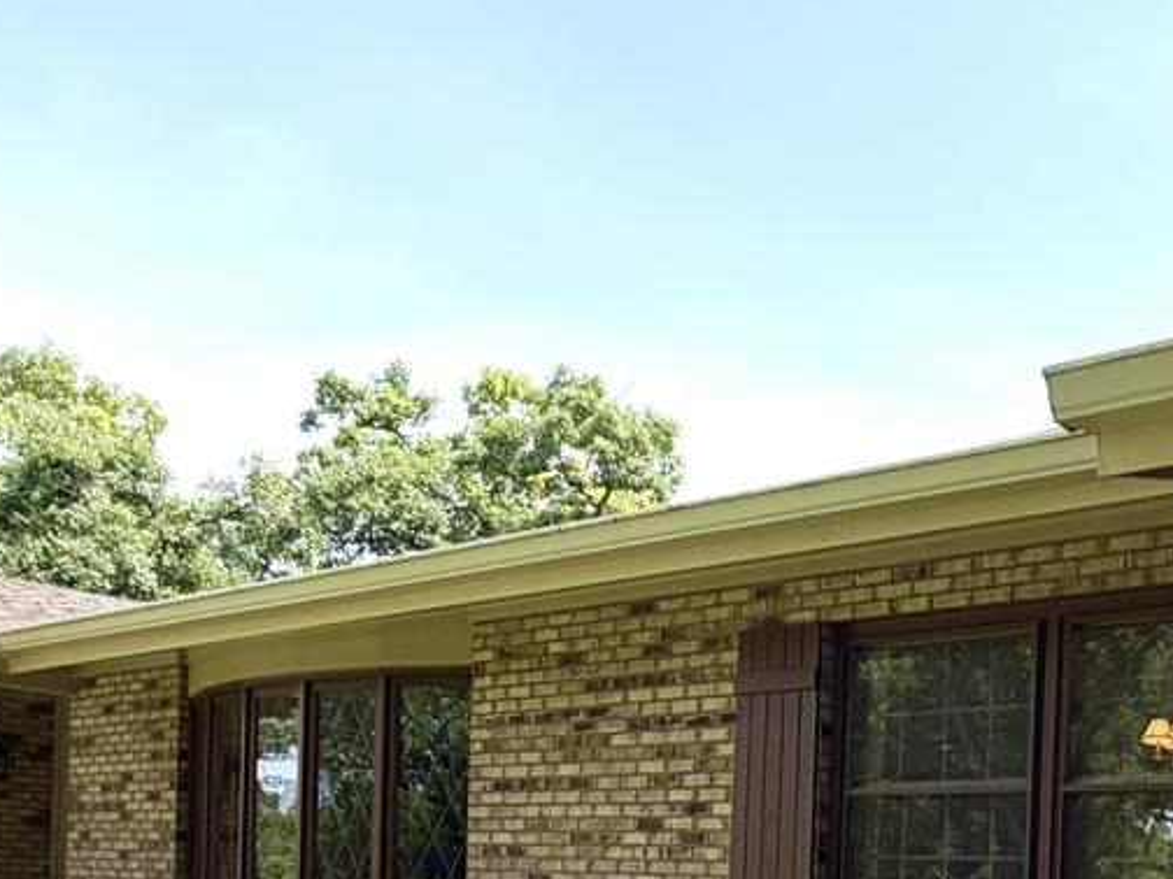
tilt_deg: -0.9
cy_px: 912
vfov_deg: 32.6
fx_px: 1355
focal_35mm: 40
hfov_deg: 45.0
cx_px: 896
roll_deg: -2.0
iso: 40
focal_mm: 2.22
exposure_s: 1/631
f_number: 2.2
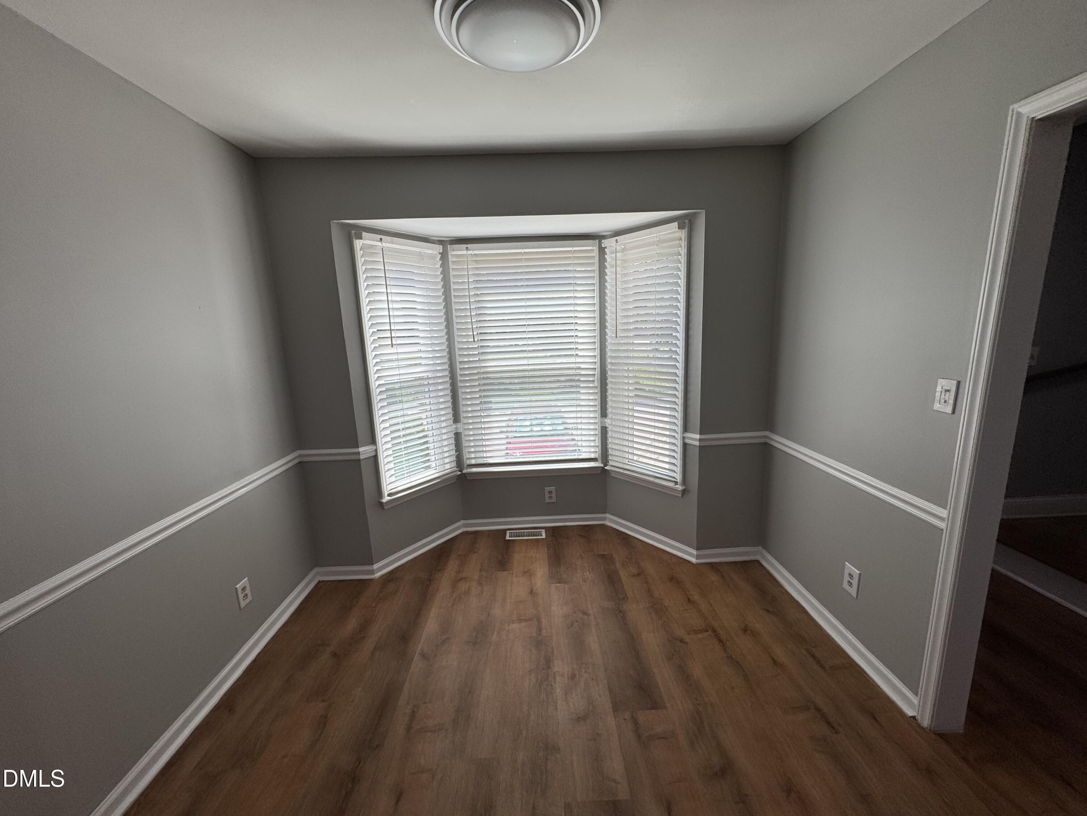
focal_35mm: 14
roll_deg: +2.3
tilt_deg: -11.4
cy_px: 408
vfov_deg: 85.7
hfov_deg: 102.1
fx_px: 440
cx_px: 544
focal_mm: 2.22
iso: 40
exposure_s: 1/341
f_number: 2.2
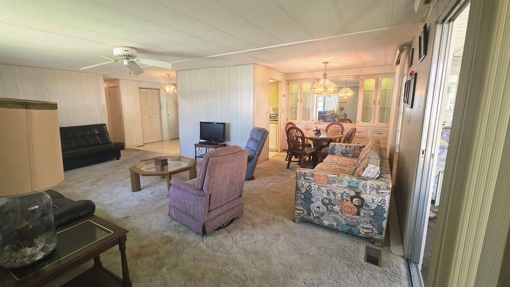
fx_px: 203
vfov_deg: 70.5
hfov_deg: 102.9
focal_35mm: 15
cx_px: 242
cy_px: 143
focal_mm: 2.2
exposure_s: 1/60
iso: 250
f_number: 2.2
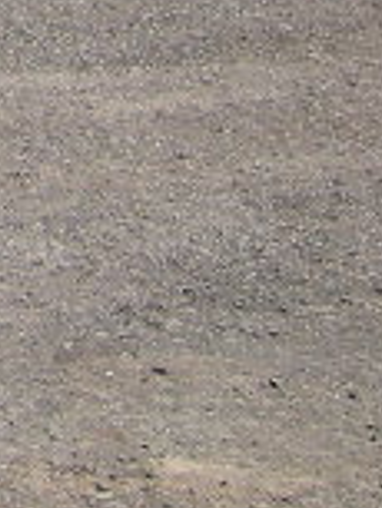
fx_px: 2748
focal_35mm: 187
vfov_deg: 9.4
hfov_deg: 6.3
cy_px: -740
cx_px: -1236
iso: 64
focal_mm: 4.7
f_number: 5.6
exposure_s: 1/200
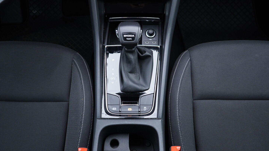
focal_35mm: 38
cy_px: 72
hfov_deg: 52.8
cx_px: 134
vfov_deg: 31.2
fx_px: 271
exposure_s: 1/40
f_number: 2.8
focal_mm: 24
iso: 320
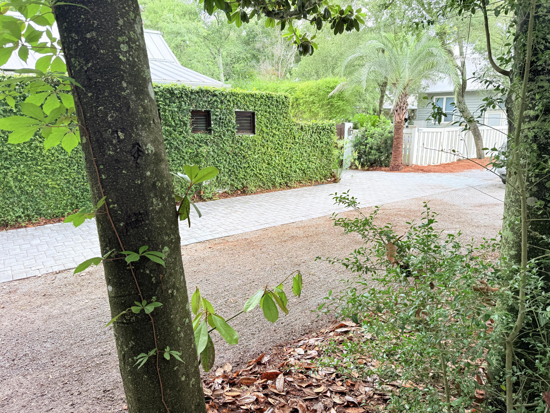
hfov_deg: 71.6
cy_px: 206
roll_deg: +0.8
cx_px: 275
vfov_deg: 56.8
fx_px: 381
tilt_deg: -13.0
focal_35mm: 24
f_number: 1.78
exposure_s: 1/176
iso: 64
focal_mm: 6.76
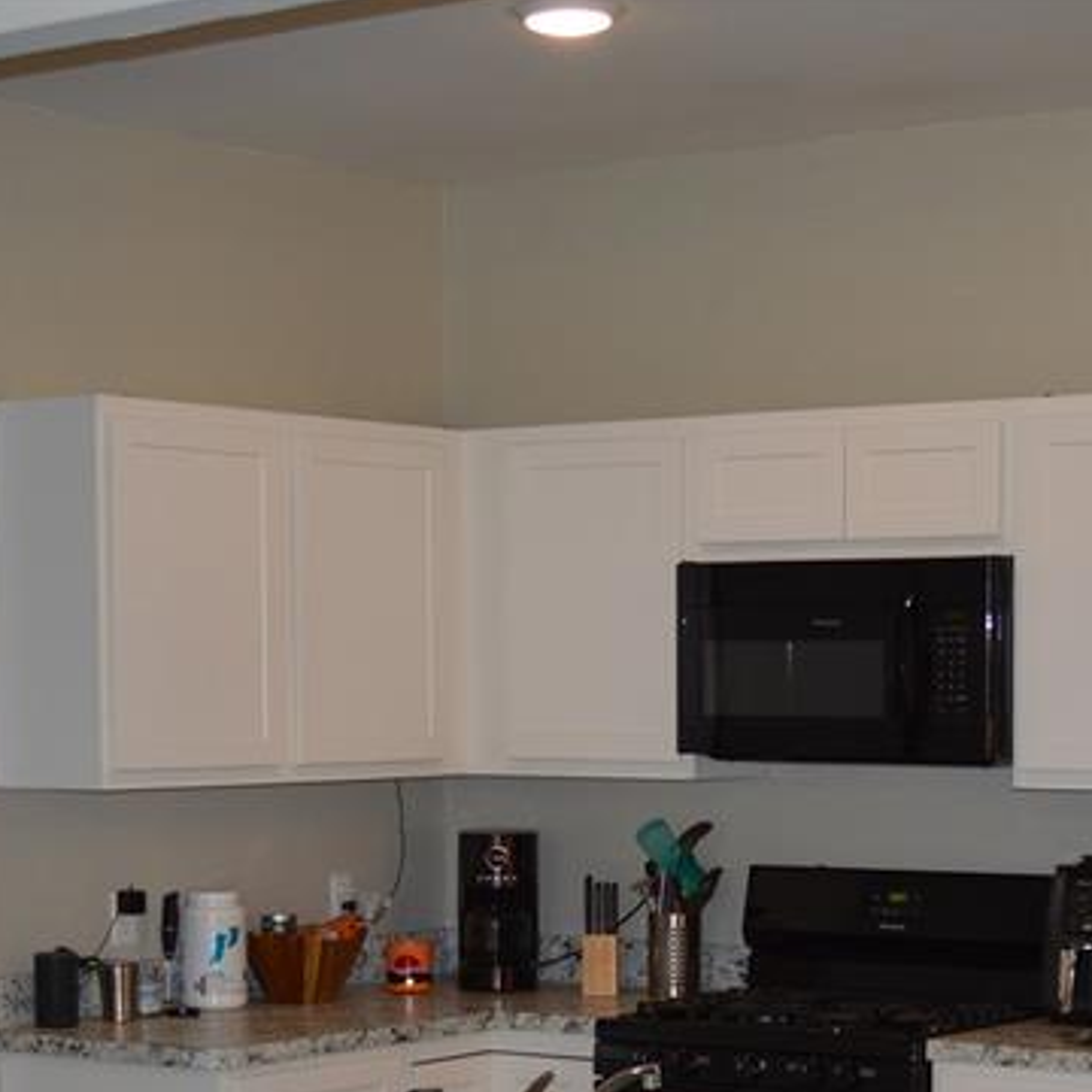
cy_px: 1016
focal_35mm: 87
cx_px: 613
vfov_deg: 19.5
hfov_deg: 19.9
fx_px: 3105
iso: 400
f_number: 4
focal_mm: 24
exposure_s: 1/60
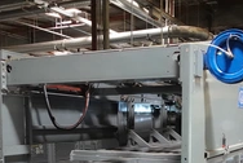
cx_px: 163
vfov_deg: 25.3
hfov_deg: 38.4
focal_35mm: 51
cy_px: 162
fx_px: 345
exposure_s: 1/250
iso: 2000
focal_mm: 8.8
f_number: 1.8
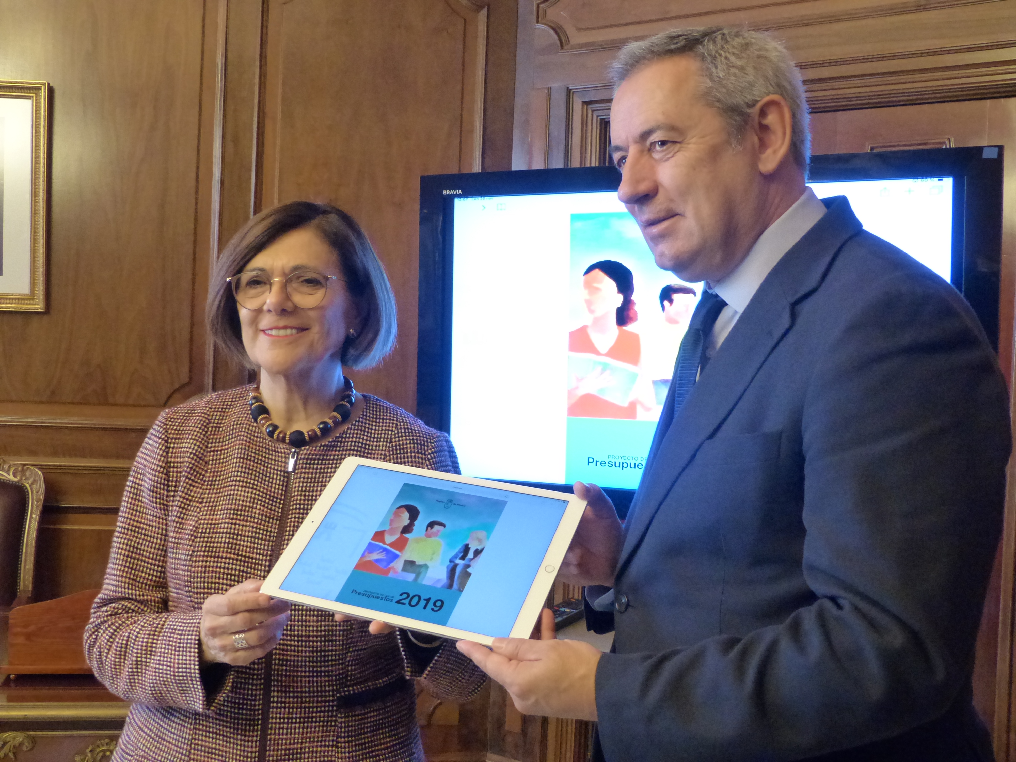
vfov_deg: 35.1
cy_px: 381
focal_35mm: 41
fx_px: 1203
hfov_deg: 45.8
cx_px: 508
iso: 800
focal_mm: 7.4
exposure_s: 1/60
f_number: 2.8
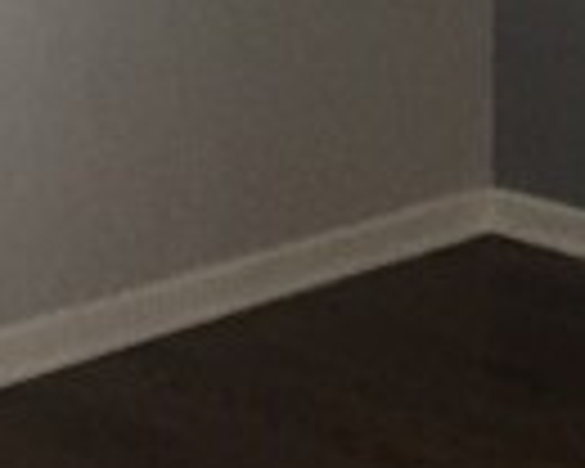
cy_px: -261
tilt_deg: -7.7
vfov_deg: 9.0
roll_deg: -2.0
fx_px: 2891
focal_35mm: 167
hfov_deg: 11.0
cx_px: 927
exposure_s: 1/16
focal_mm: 4.15
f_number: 2.2
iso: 200
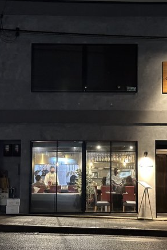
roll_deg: -0.1
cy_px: 121
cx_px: 107
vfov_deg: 27.7
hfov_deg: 18.6
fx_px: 508
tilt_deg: +4.6
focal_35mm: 73
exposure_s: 1/30
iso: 640
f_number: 1.78
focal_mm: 6.86
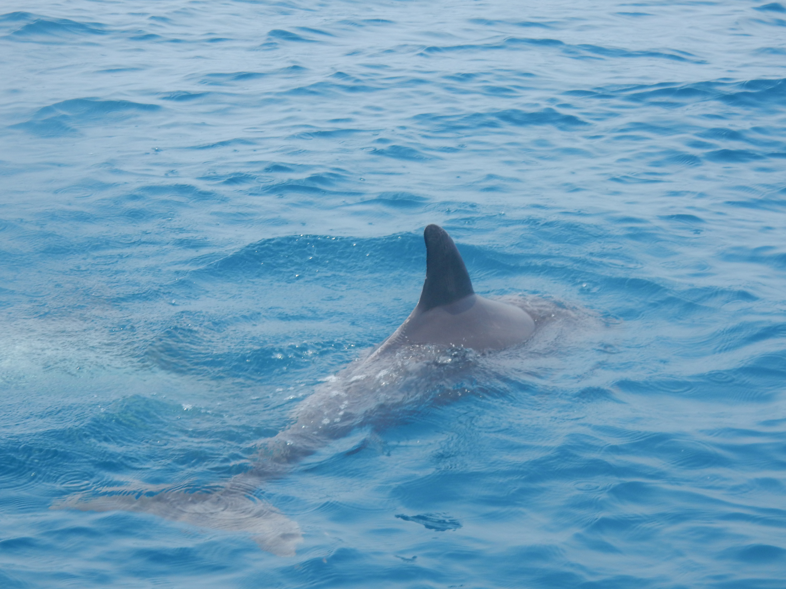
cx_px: 393
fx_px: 3156
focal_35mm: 139
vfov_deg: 10.7
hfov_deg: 14.2
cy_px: 294
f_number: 6
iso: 125
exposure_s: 1/320
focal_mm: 24.7
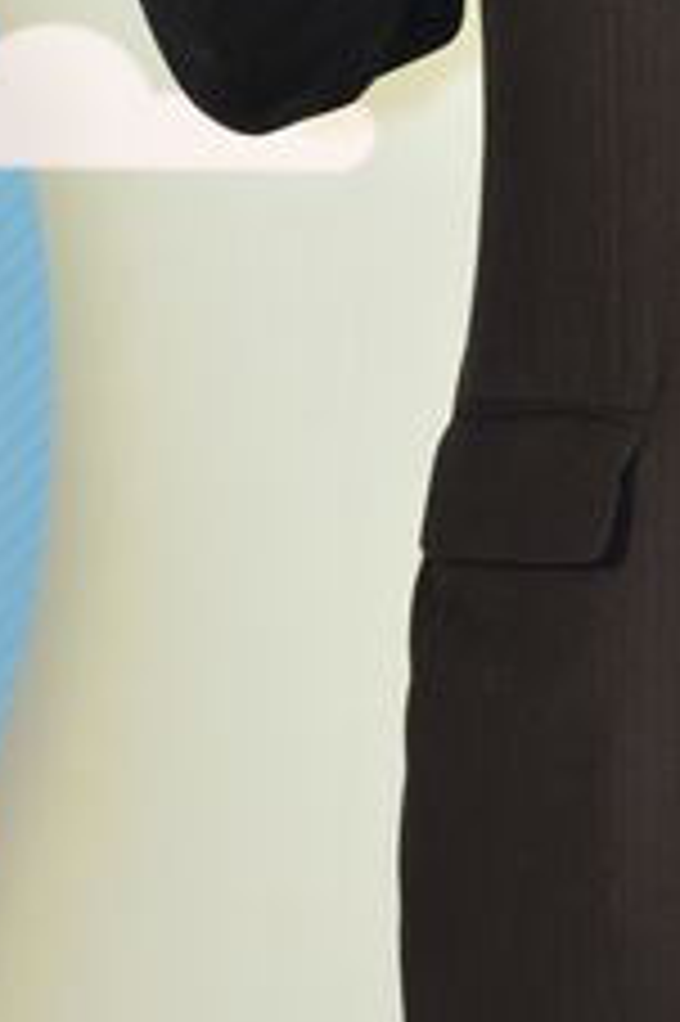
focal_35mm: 667
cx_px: 880
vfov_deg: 3.1
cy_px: -311
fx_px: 18926
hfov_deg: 2.1
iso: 1600
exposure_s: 1/100
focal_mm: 140
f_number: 8
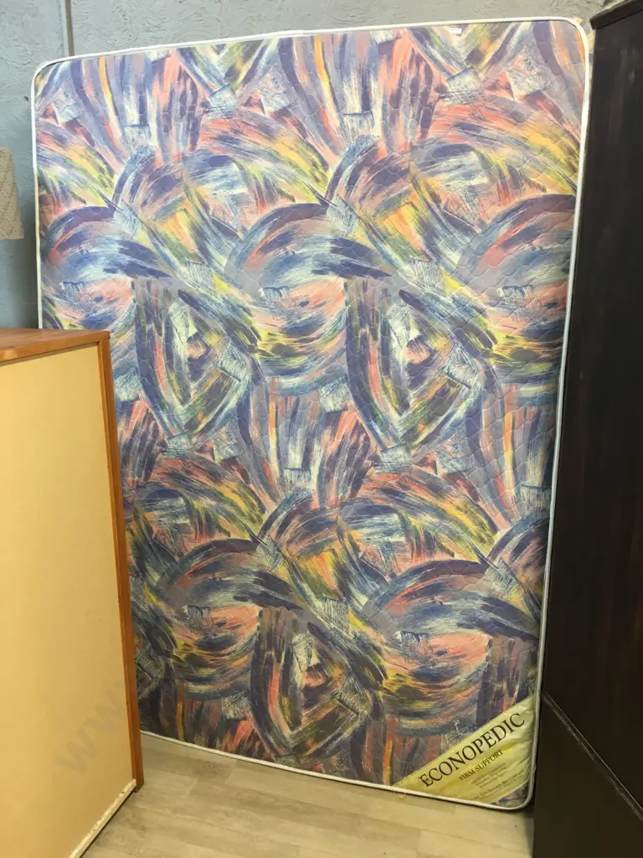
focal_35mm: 29
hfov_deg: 48.2
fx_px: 718
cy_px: 429
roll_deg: -0.6
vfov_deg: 61.7
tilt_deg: -13.3
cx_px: 322
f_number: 2.2
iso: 40
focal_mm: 4.15
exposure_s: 1/17
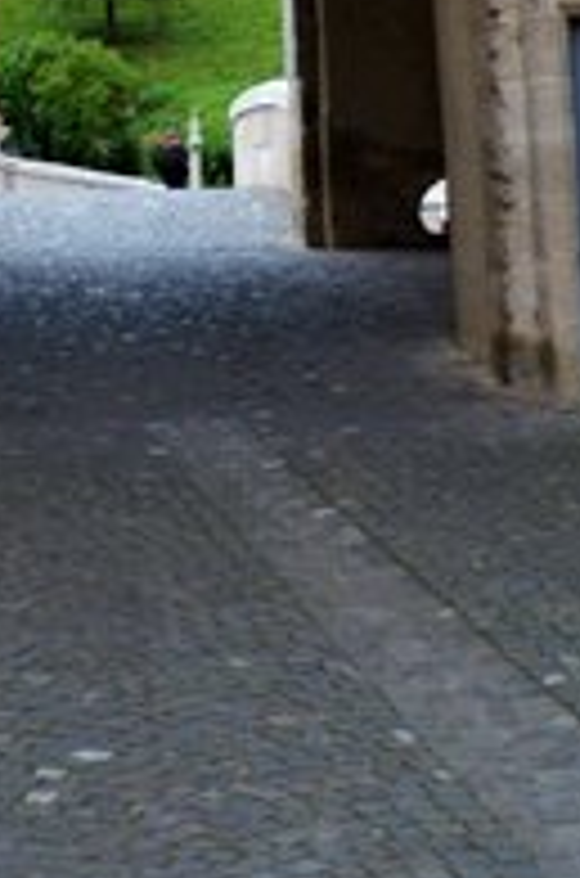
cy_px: -504
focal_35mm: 111
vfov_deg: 16.5
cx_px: 220
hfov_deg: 12.3
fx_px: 2697
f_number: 3.5
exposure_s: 1/500
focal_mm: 18
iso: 320
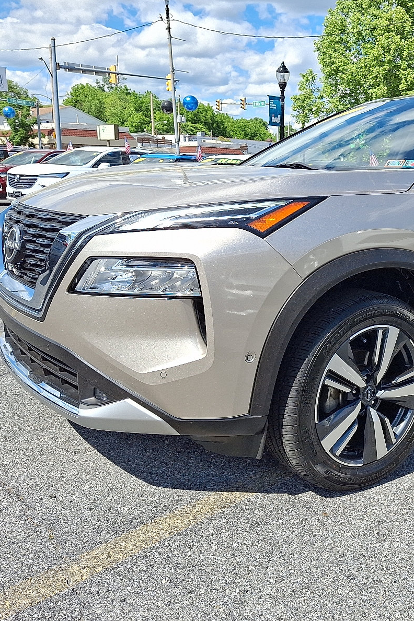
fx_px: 604
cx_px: 361
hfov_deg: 35.9
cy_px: 311
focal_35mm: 35
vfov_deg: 54.4
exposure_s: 1/1111
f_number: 1.8
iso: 25
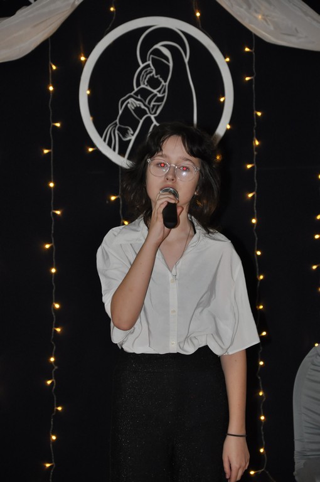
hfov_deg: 9.3
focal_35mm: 147
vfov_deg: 14.0
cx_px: 160
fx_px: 1965
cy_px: 241
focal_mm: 98
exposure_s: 1/60
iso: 800
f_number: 5.6
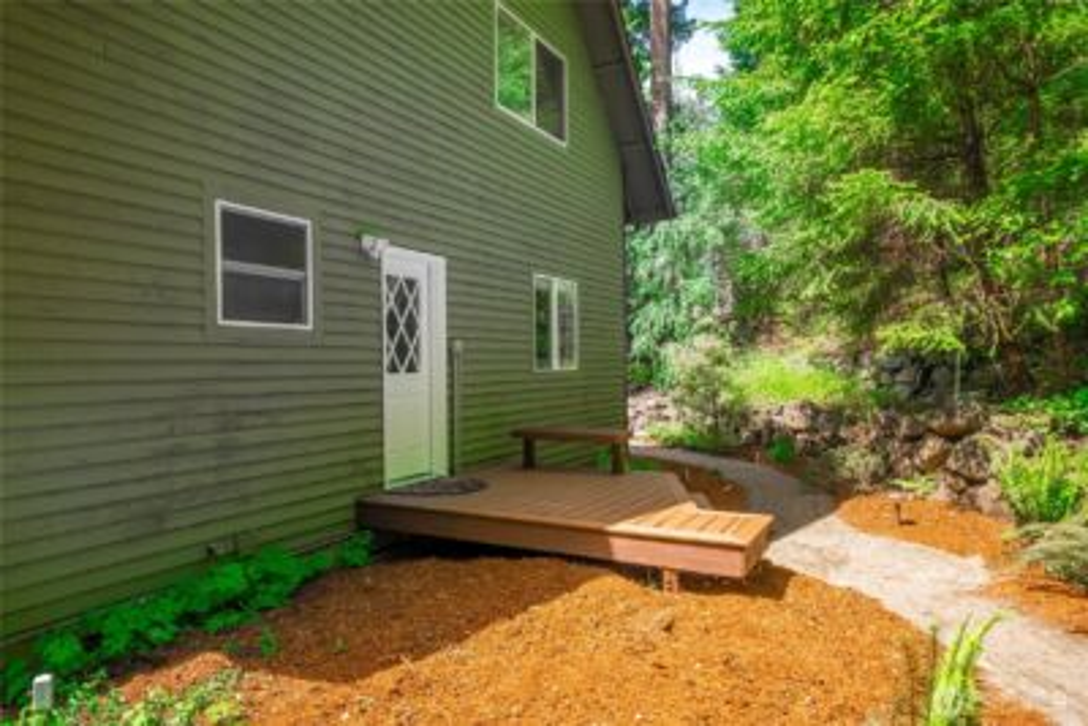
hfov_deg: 73.7
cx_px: 544
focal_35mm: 24
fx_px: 726
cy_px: 363
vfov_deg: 53.2
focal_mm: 24
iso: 100
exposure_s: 1/40
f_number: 7.1
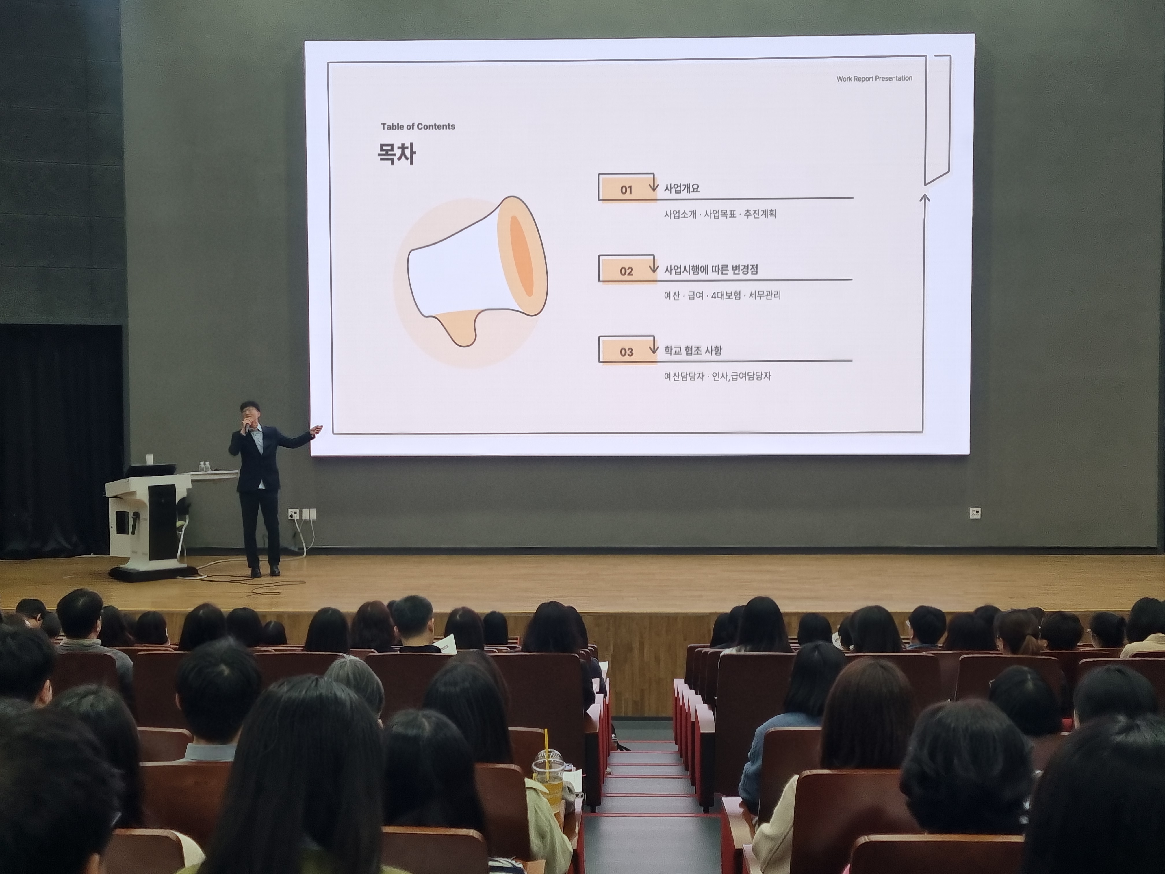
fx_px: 875
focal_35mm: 26
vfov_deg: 53.1
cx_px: 582
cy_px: 437
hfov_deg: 67.3
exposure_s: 1/120
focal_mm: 5.4
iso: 64
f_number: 1.8
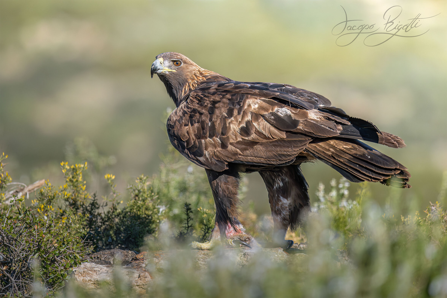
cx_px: 224
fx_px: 4966
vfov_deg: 3.4
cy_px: 149
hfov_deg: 5.2
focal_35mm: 400
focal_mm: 400
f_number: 5
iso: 2000
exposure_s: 1/4000
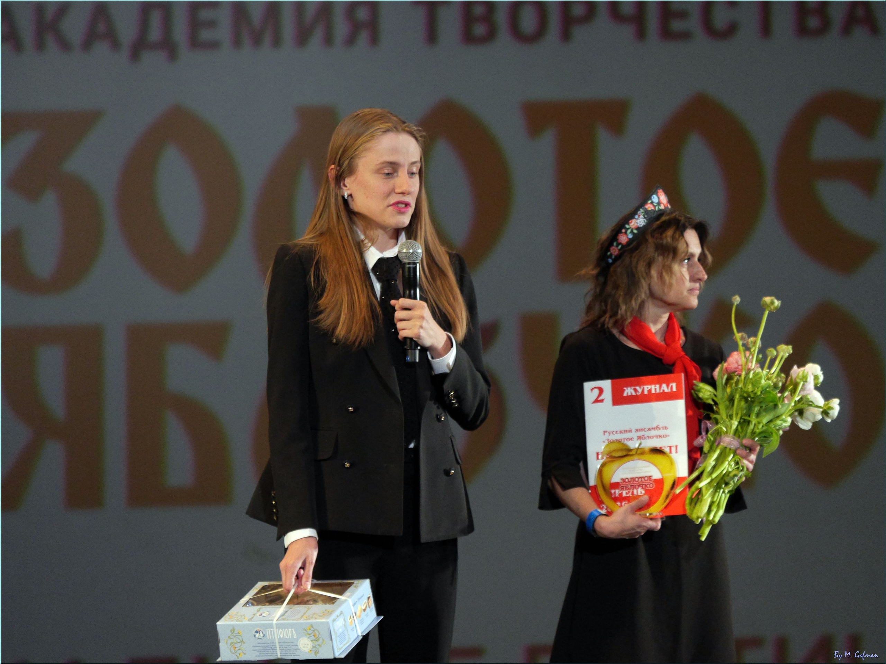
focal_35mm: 428
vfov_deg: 3.5
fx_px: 10955
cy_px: 332
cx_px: 443
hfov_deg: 4.6
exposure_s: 1/160
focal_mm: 214
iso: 1600
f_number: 5.1
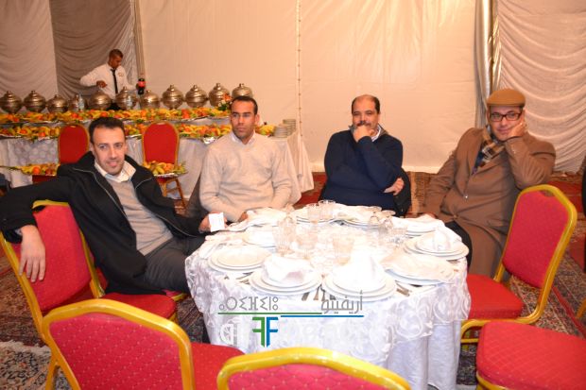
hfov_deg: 61.9
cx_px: 293
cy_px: 195
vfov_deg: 43.6
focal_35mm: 30
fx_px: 488
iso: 800
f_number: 3.5
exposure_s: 1/60
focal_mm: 20
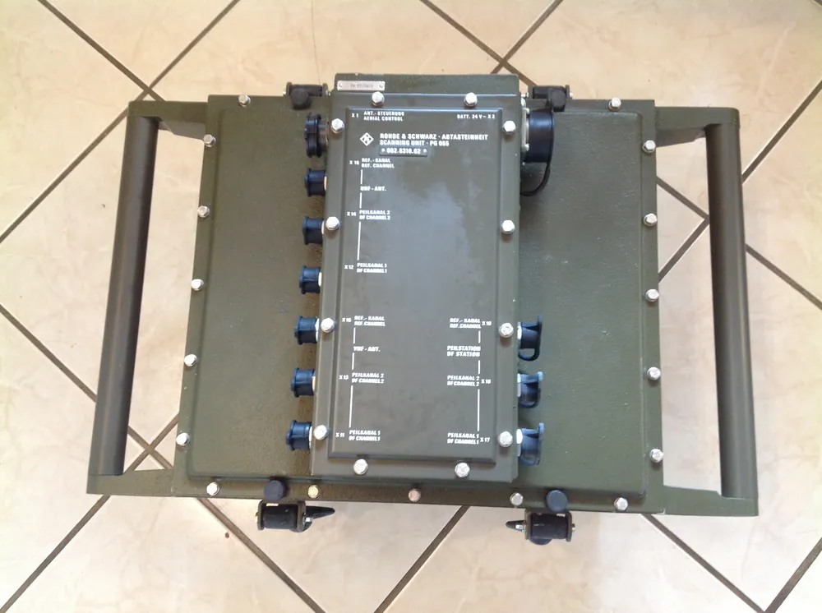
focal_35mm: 35
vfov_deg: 40.6
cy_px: 306
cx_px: 411
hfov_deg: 52.7
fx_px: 830
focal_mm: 4.28
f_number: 2.4
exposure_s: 1/15
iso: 160
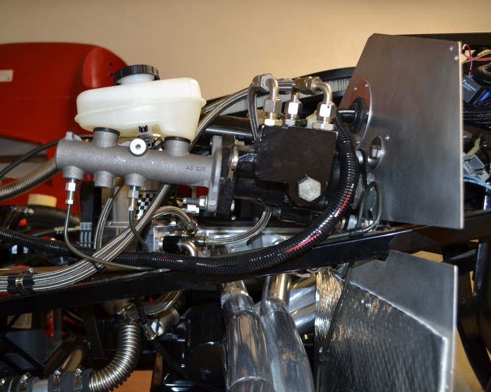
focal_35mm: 34
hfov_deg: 52.6
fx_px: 494
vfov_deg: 43.3
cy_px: 196
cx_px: 207
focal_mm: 20
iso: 1000
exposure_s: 1/60
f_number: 3.8
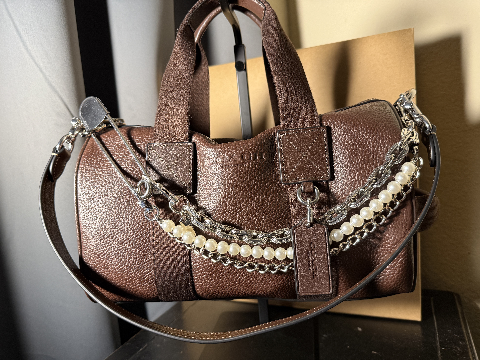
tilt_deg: -7.3
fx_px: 333
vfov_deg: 56.8
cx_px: 240
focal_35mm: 24
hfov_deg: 71.6
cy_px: 180
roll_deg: +4.2
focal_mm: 6.76
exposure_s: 1/60
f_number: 1.78
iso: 250
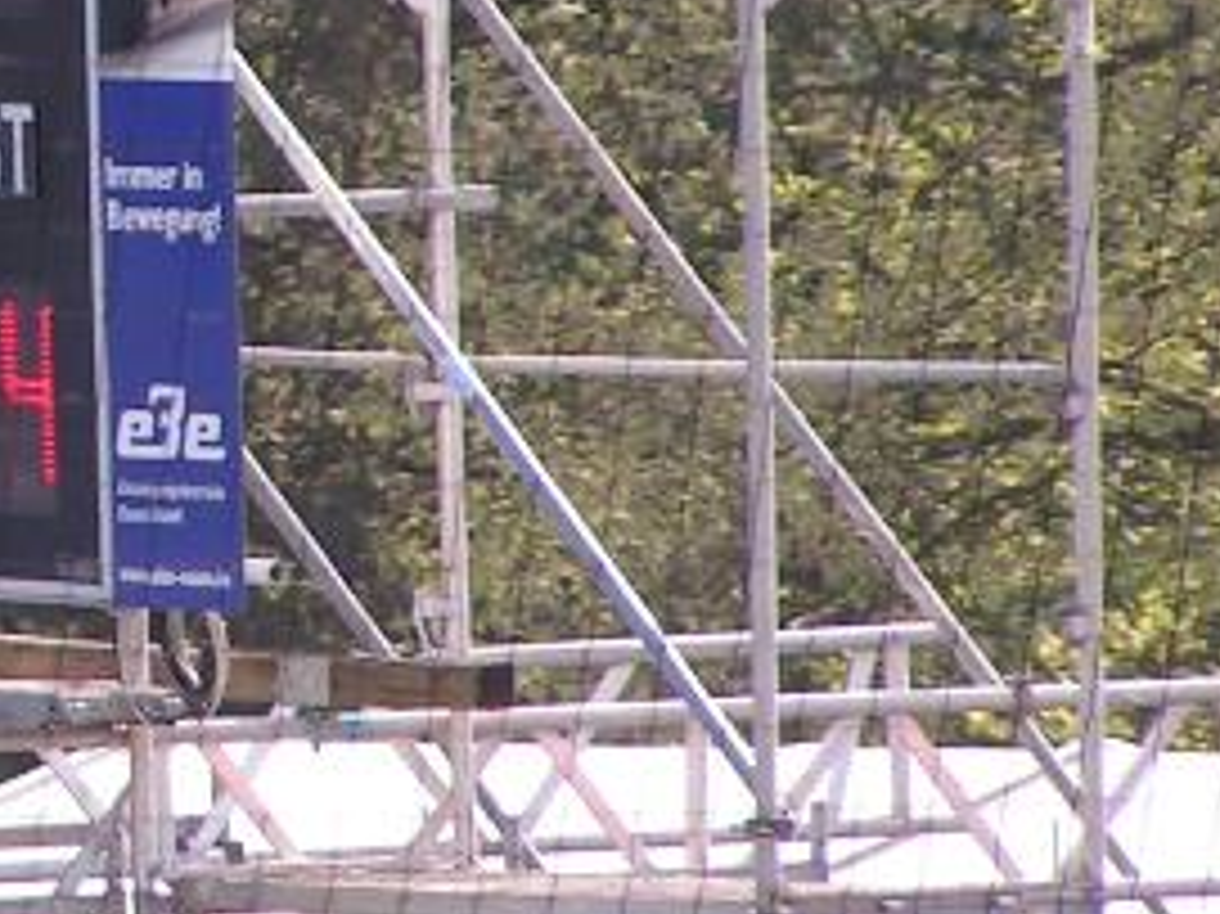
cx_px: -378
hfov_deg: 2.3
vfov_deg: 1.7
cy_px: -36
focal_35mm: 878
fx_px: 30930
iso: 50
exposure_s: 1/320
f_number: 4
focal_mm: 45.4
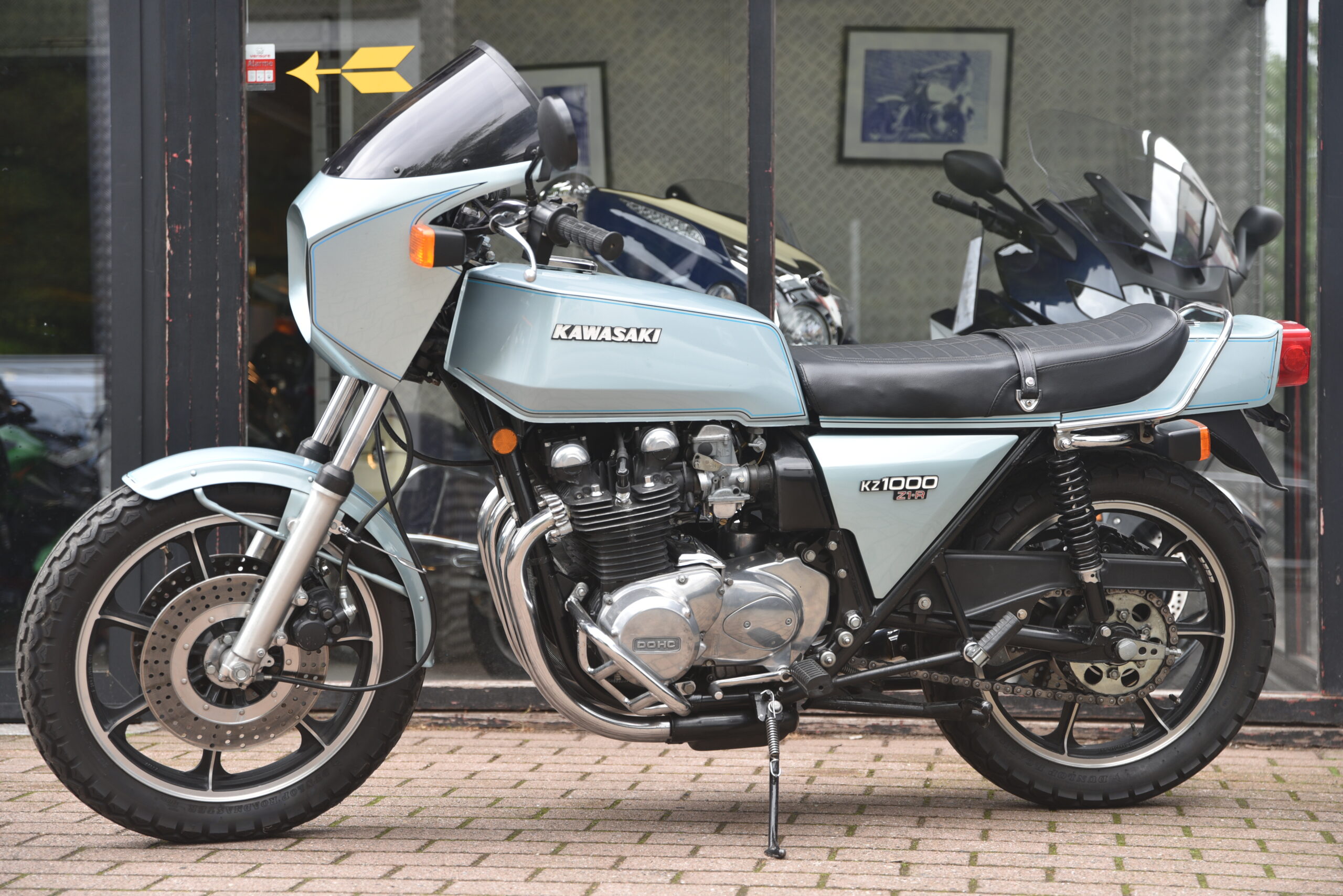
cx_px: 672
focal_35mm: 66
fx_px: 2463
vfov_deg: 20.6
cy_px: 448
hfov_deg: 30.5
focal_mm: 66
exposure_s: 1/60
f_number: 3.5
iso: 100
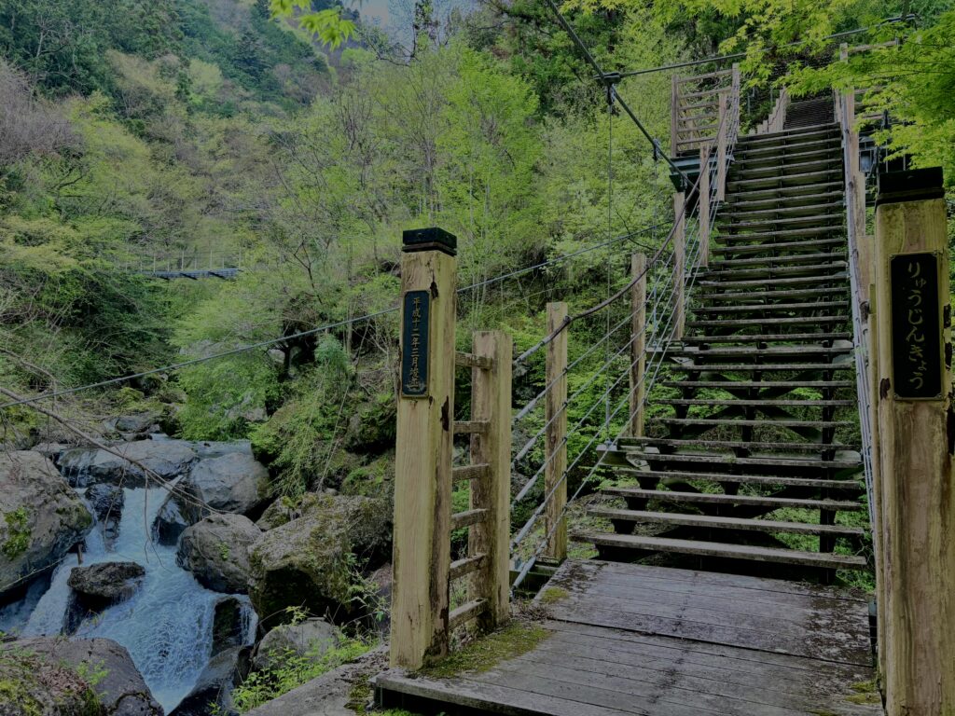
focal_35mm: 26
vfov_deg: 53.1
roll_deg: -0.4
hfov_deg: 67.3
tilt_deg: +4.3
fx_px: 717
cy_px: 358
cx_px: 478
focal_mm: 5.96
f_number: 1.6
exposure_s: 1/290
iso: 50
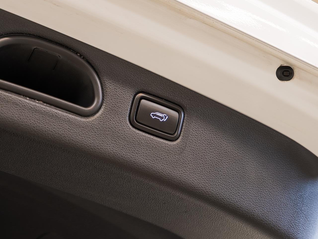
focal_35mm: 109
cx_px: 164
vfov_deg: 13.6
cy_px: 98
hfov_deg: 18.1
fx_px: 997
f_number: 5.6
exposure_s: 1/2
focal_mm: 70
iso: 100
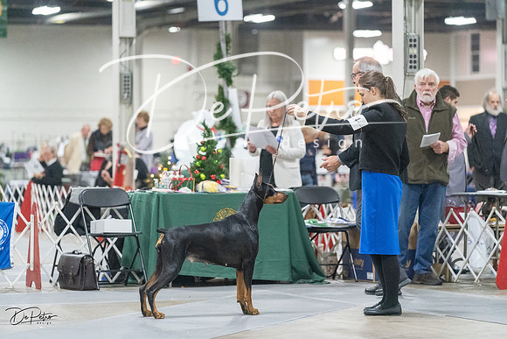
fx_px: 2071
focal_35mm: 147
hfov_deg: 14.0
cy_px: 170
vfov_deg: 9.3
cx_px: 254
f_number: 3.2
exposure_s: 1/400
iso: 12800
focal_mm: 147
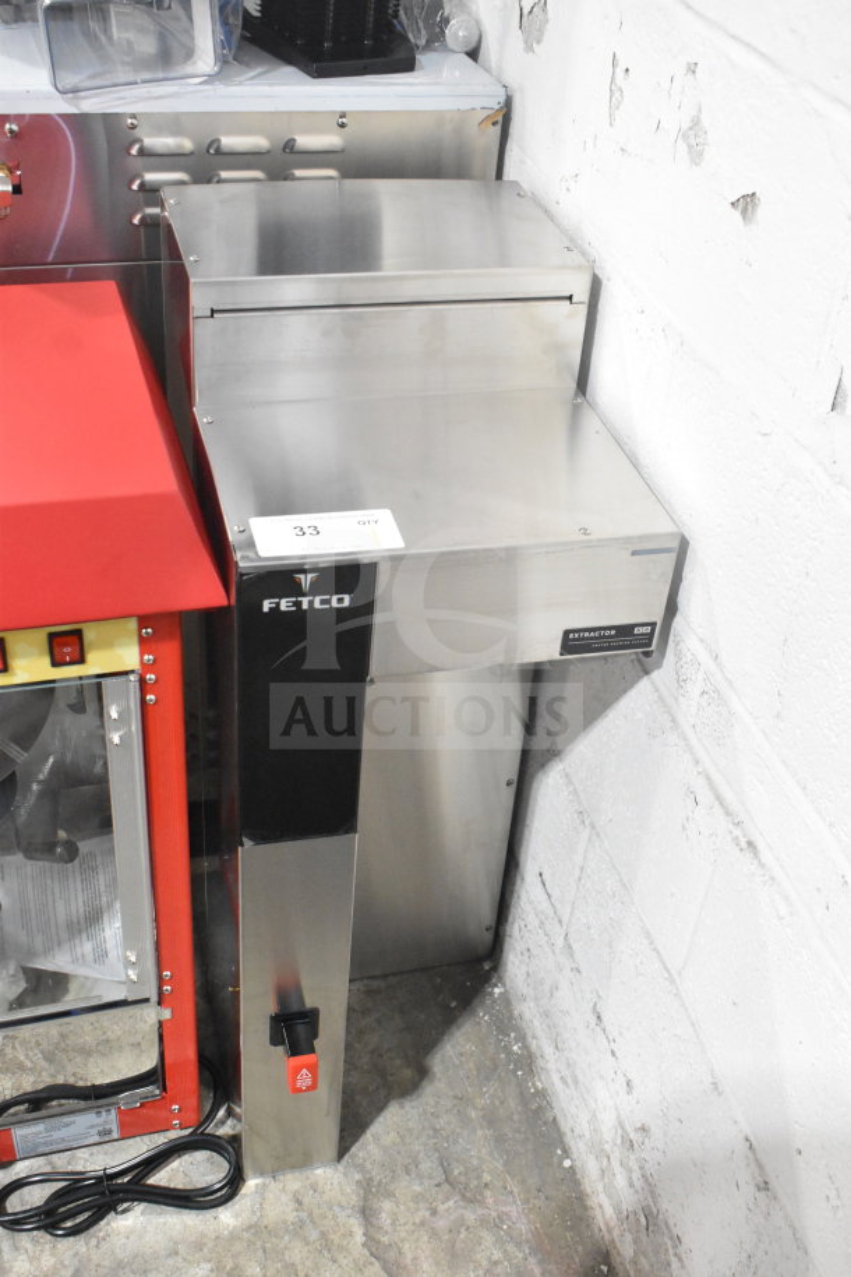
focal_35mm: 39
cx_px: 426
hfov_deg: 34.2
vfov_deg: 49.6
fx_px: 1383
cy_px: 638
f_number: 6.3
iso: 6400
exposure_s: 1/160
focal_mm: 26
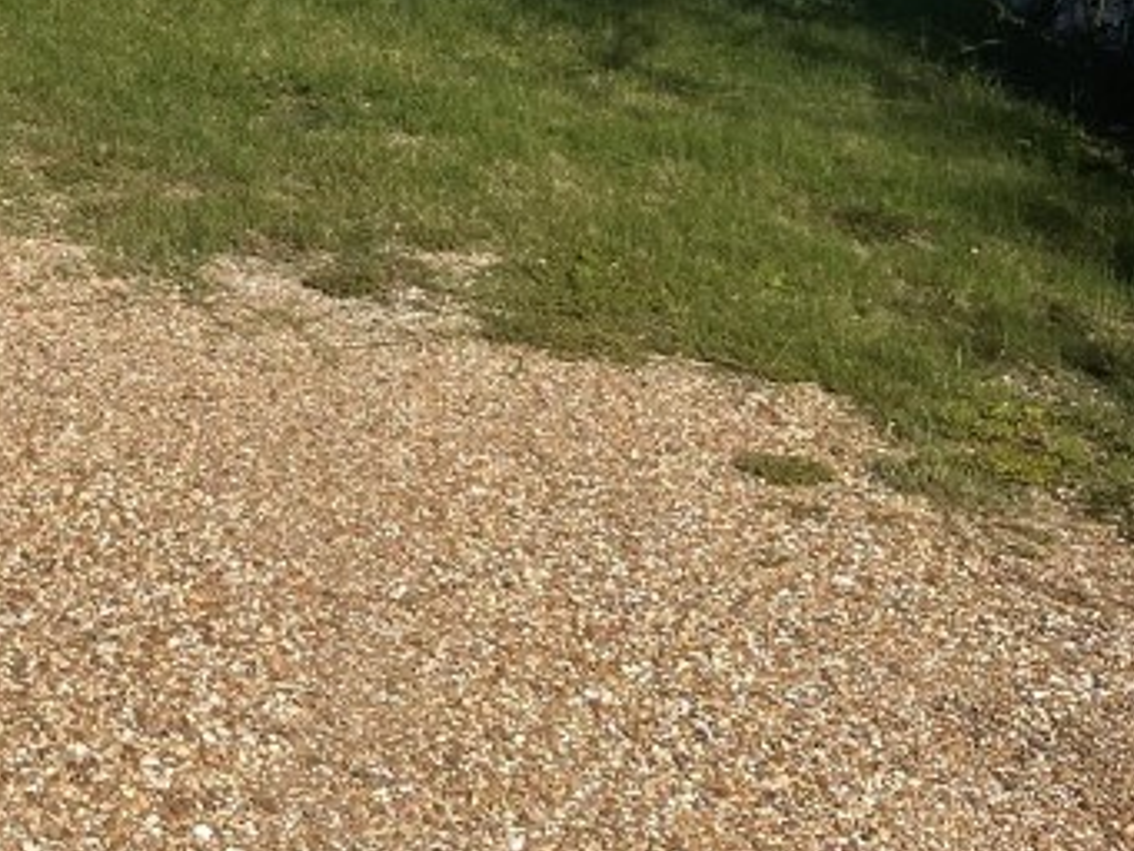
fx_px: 2458
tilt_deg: -2.7
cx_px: -502
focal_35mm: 75
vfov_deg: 17.9
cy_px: -359
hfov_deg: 22.1
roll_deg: -3.6
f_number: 1.6
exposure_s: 1/5128
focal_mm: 5.1
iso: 32
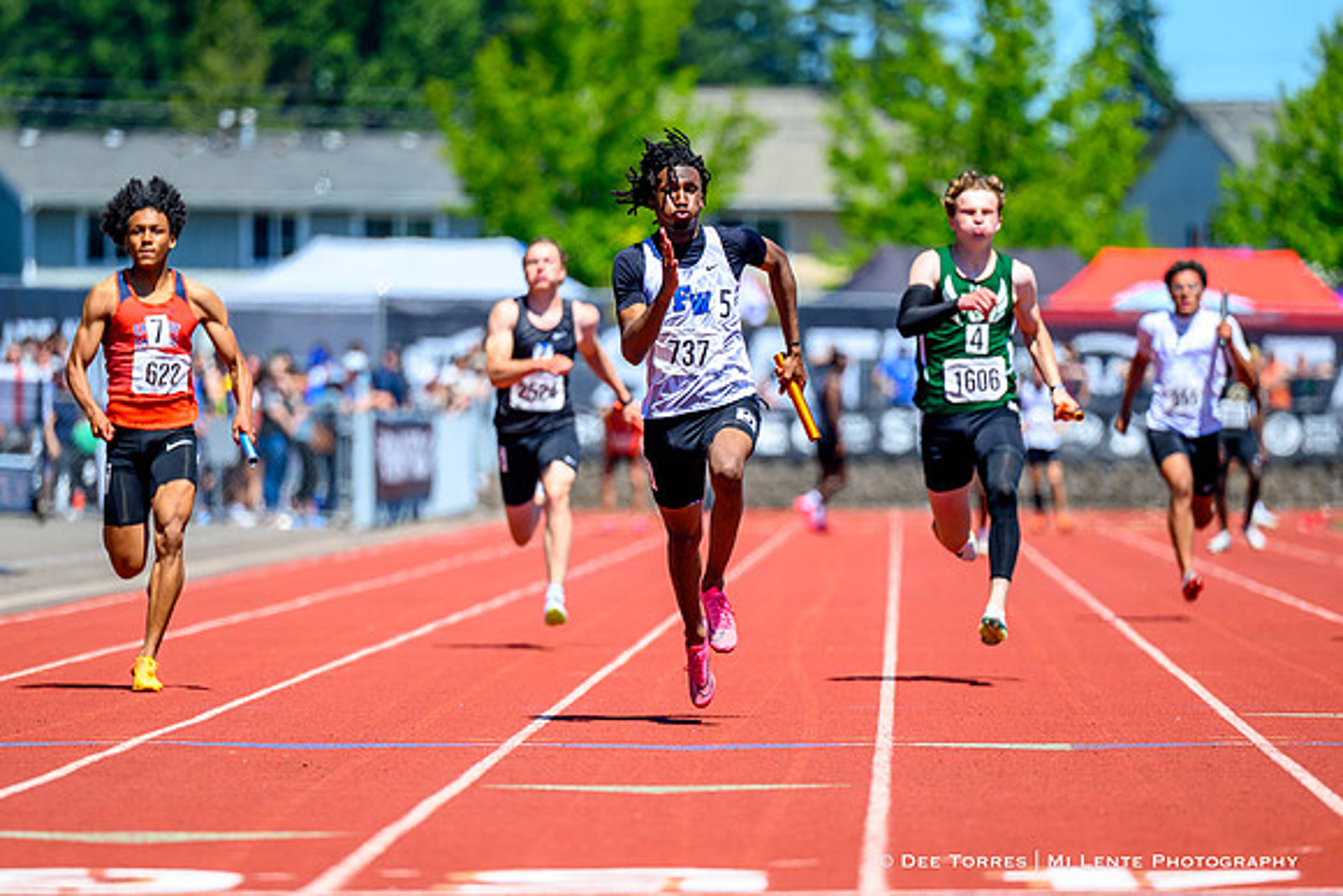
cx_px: 682
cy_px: 461
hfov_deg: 7.4
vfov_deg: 4.9
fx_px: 10369
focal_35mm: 278
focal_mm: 200
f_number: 2.8
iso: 125
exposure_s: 1/2500
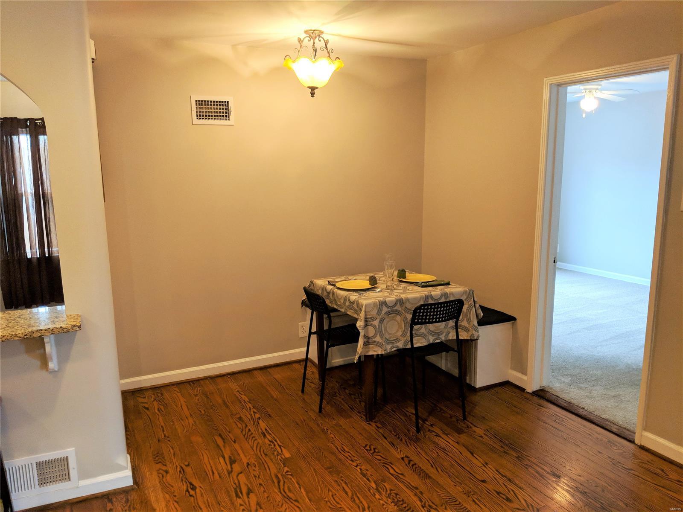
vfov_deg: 51.4
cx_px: 342
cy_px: 256
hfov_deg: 65.3
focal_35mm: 27
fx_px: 533
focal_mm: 4.44
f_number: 1.8
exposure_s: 1/120
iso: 105
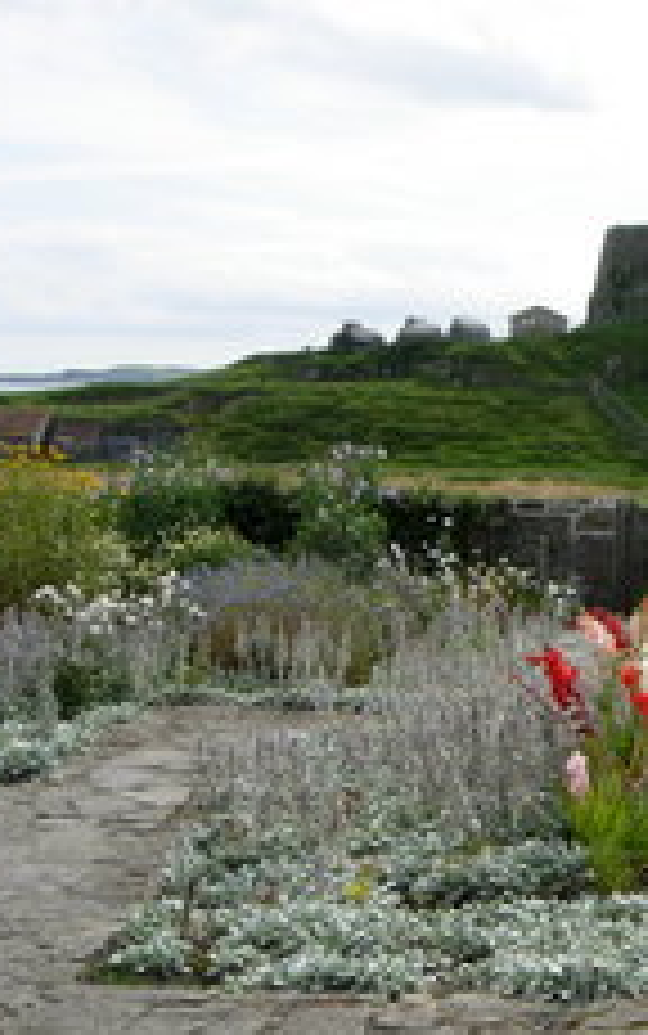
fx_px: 2060
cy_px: 454
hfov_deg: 16.5
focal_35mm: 73
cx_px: 927
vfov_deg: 28.2
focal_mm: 7.5
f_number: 6.1
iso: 50
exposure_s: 1/264
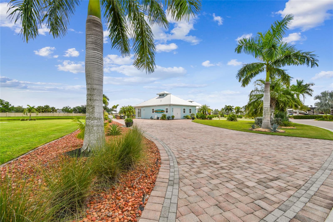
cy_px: 111
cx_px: 166
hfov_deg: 100.4
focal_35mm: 15
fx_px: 139
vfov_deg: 77.3
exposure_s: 1/500
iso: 100
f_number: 7.1
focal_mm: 10
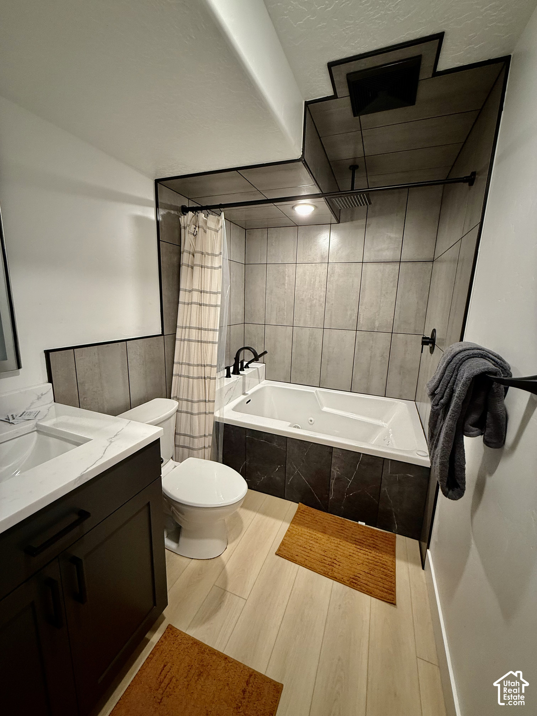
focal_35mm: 14
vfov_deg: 102.1
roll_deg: -2.9
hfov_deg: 85.7
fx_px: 290
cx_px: 268
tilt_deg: -11.3
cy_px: 358
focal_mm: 2.22
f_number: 2.2
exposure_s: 1/60
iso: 200
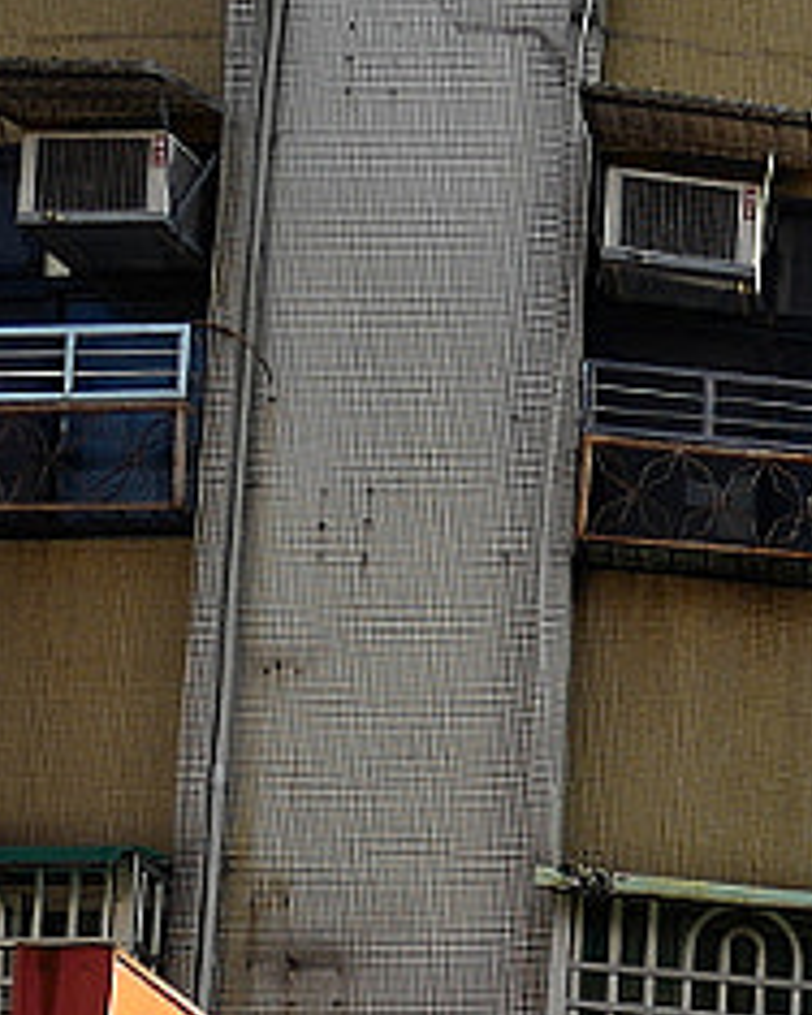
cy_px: 1905
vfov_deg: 10.1
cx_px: 2712
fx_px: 5377
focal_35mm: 179
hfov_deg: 7.3
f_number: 2.5
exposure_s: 1/1000
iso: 100
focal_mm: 28
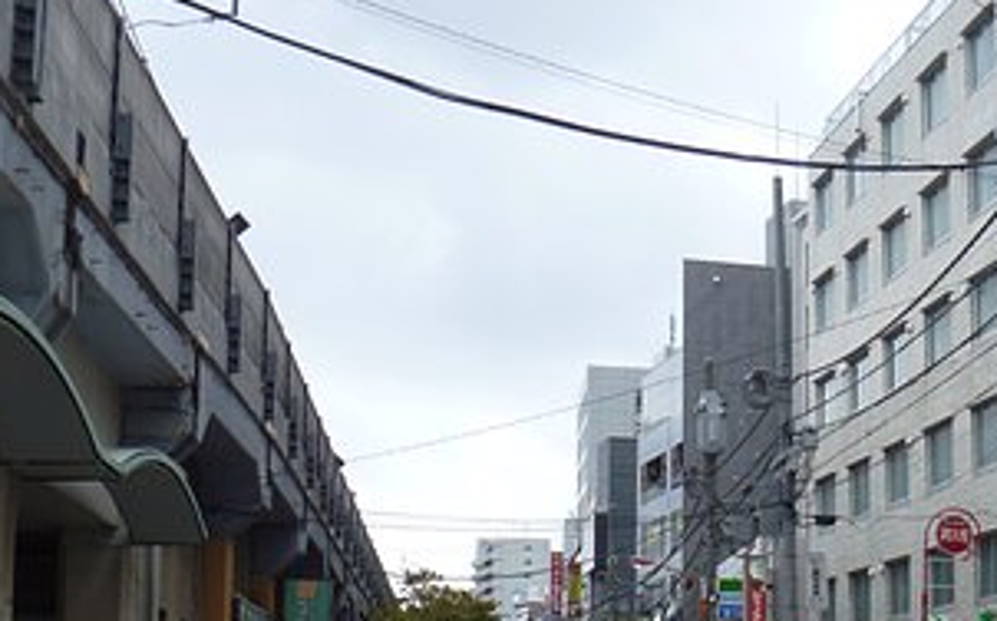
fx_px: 1710
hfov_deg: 31.9
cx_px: 753
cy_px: 598
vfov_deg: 20.0
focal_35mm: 63
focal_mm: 6.3
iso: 80
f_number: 3.5
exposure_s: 1/160
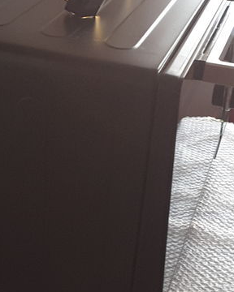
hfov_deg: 18.2
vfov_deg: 22.7
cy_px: 153
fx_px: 727
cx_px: 78
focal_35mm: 84
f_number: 1.9
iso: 125
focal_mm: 2.9
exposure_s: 1/25
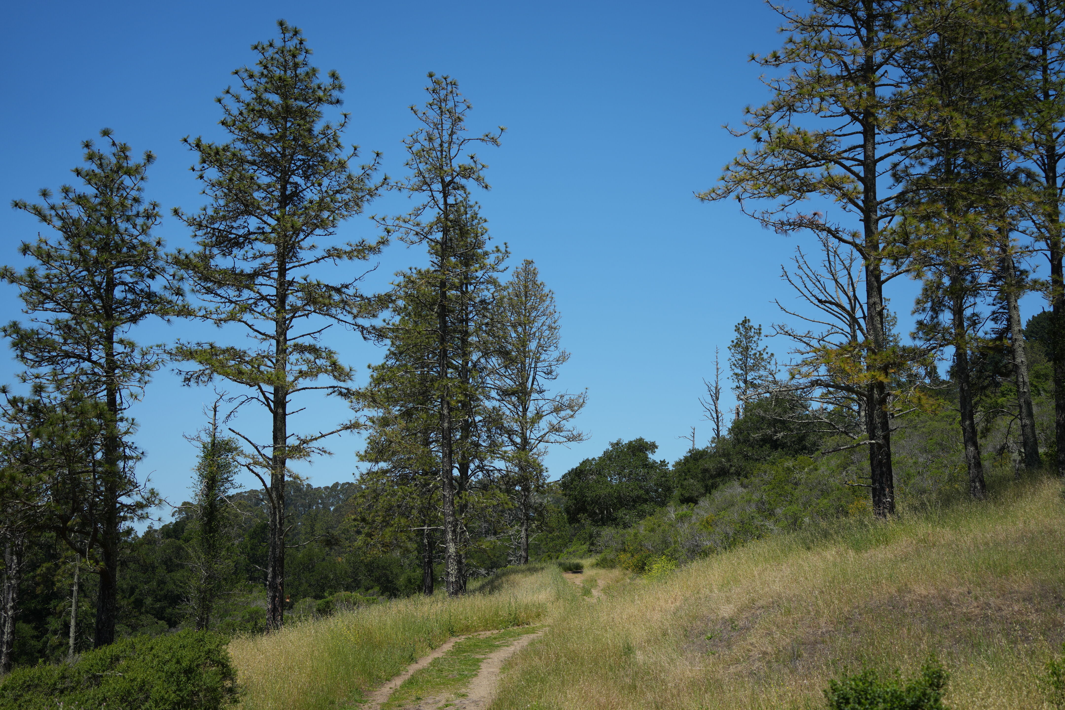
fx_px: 1479
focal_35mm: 50
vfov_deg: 27.0
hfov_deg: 39.6
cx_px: 532
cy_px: 355
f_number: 5
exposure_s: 1/640
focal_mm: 50
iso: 100
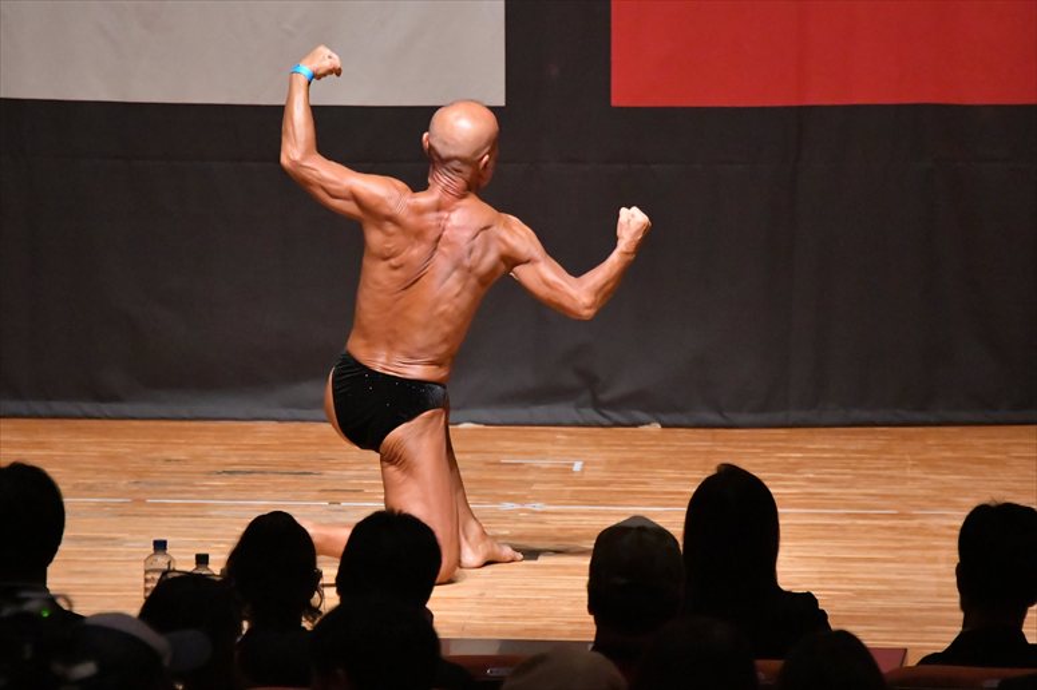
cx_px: 518
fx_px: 9069
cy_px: 345
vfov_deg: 4.4
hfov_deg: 6.5
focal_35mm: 315
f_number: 5.6
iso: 12800
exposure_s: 1/400
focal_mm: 210
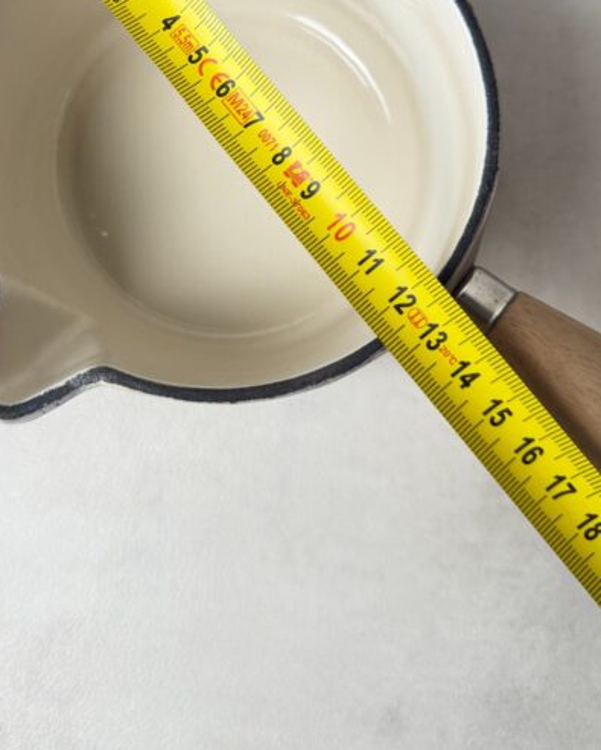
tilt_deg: -79.6
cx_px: 248
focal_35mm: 38
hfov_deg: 39.1
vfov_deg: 46.0
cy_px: 175
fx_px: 844
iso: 160
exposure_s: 1/100
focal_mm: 6.76
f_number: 1.78
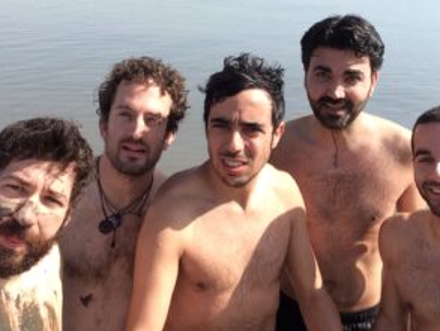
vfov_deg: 32.1
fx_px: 572
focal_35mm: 45
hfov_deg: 42.1
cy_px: 129
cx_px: 215
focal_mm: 2.15
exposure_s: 1/1144
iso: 50
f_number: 2.4
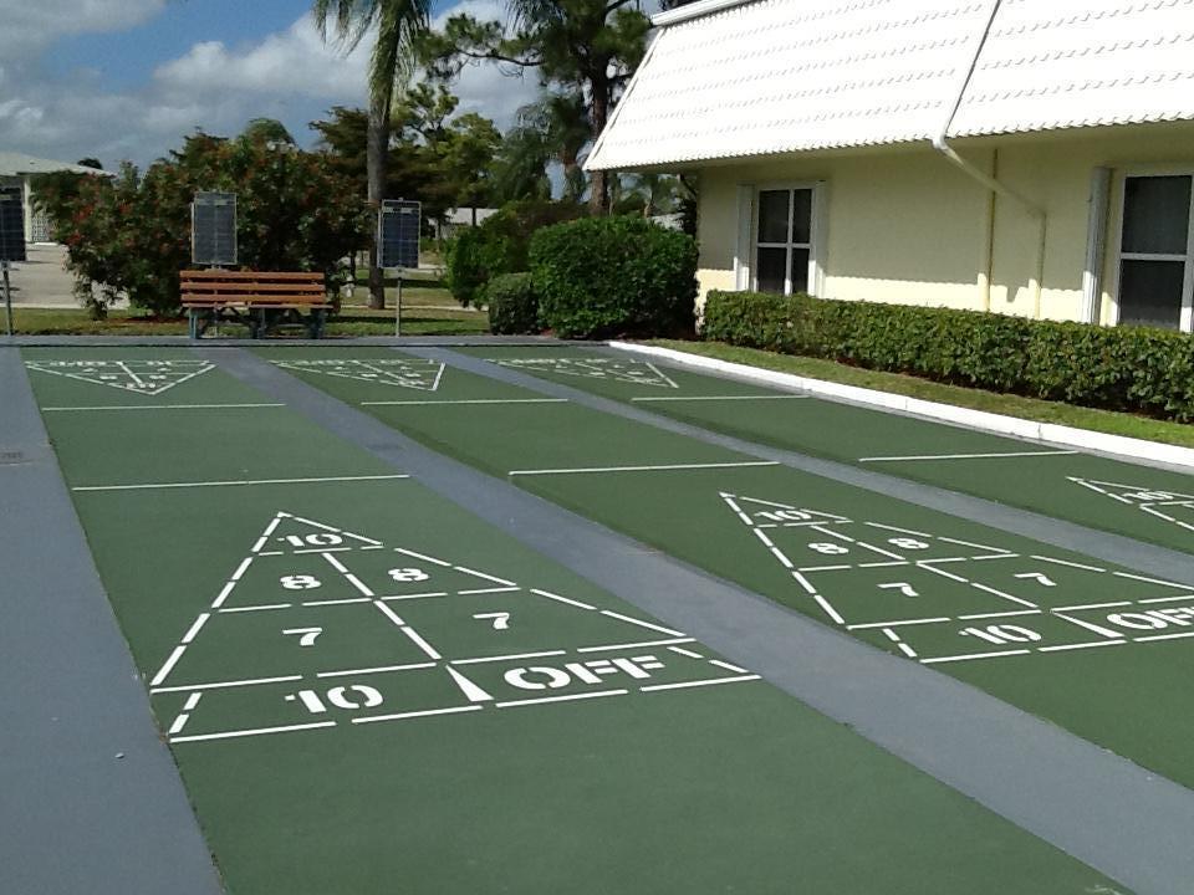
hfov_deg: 42.9
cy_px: 448
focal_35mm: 44
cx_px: 597
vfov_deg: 32.9
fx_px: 1518
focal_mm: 2.03
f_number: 2.4
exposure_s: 1/2433
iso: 40
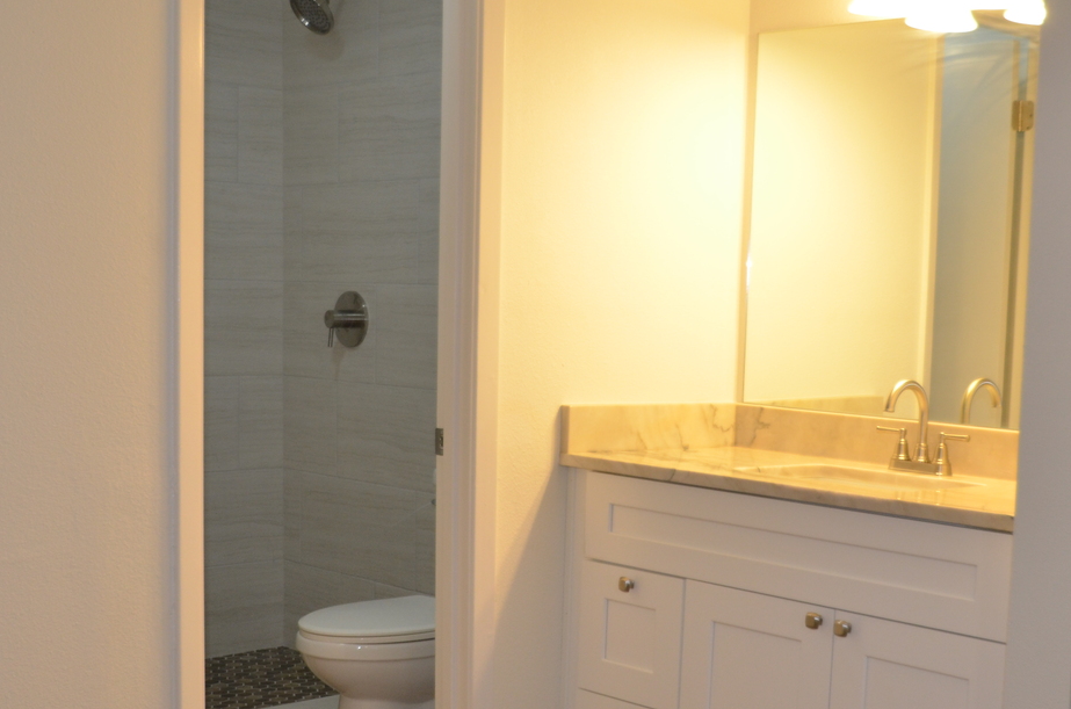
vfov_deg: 25.3
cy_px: 463
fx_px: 1573
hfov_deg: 37.4
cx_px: 647
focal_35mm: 53
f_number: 4.2
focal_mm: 20
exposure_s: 1/60
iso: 400
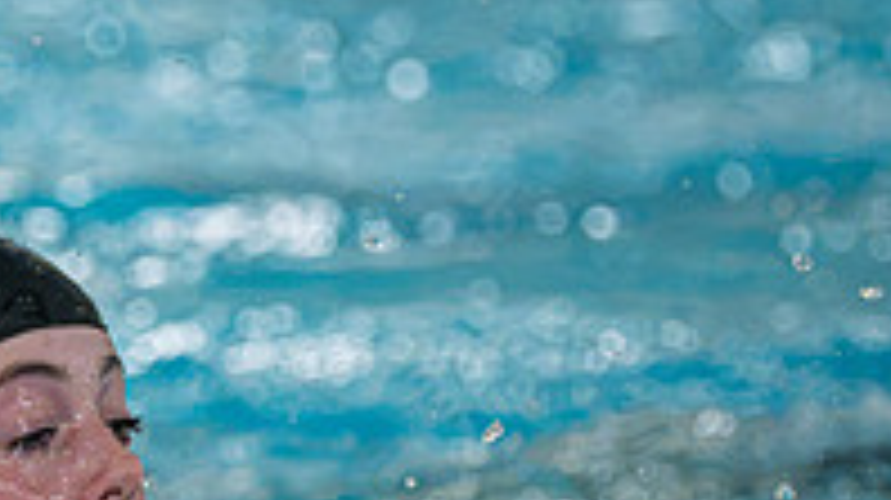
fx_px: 16123
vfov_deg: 1.8
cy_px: 524
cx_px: -181
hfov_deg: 3.2
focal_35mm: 683
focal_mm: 175
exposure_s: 1/1000
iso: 10000
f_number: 4
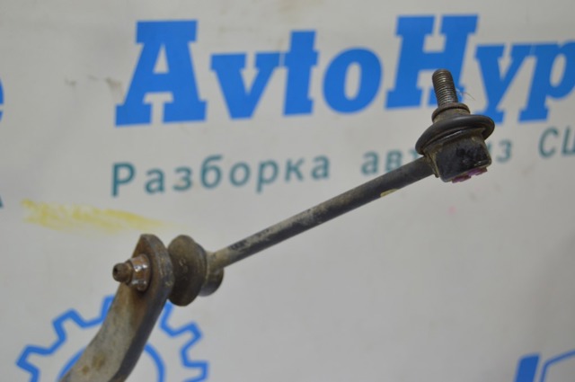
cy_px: 191
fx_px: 1149
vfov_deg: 18.9
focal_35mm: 72
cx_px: 288
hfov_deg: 28.1
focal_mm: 48
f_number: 5.6
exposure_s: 1/20
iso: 400
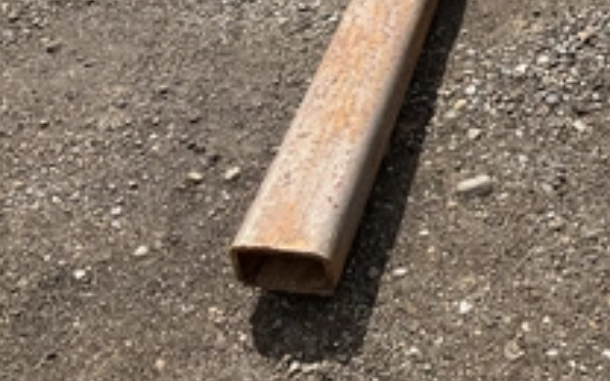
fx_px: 981
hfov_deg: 33.3
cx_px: 507
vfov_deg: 21.4
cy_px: 26
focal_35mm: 59
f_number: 1.8
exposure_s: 1/1221
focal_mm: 3
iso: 25
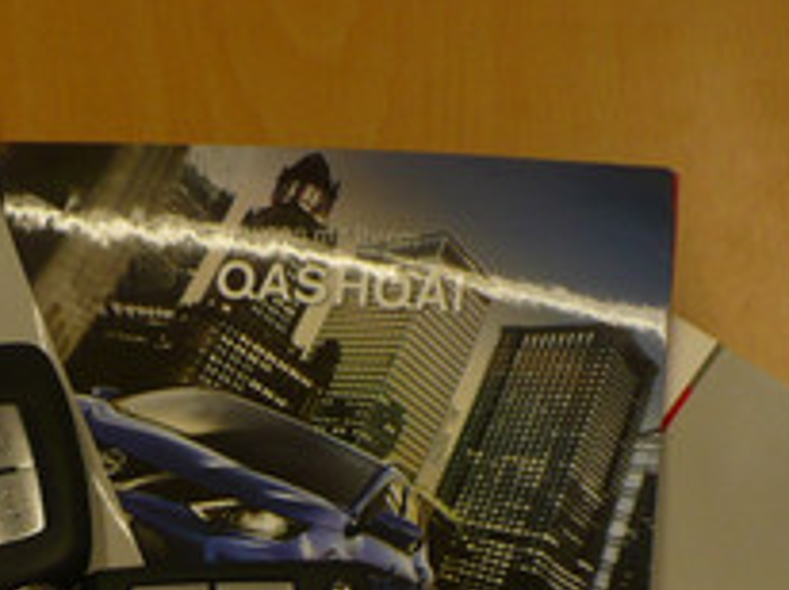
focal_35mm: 115
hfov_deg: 17.0
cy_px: 916
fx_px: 2618
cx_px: 169
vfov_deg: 12.2
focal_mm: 6.1
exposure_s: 1/50
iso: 100
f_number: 2.8
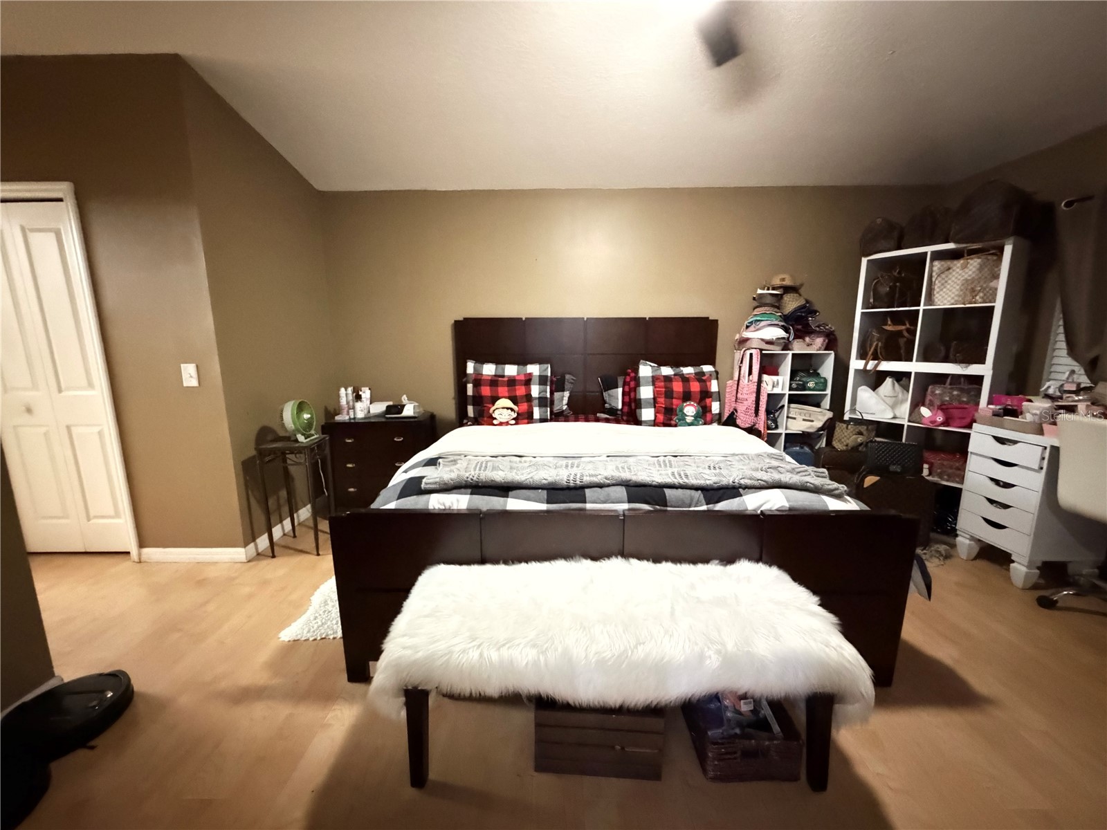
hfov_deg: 102.1
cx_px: 554
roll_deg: +0.3
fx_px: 448
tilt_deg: -10.3
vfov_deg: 85.7
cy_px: 415
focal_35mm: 14
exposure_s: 1/15
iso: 3200
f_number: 2.2
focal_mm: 2.22
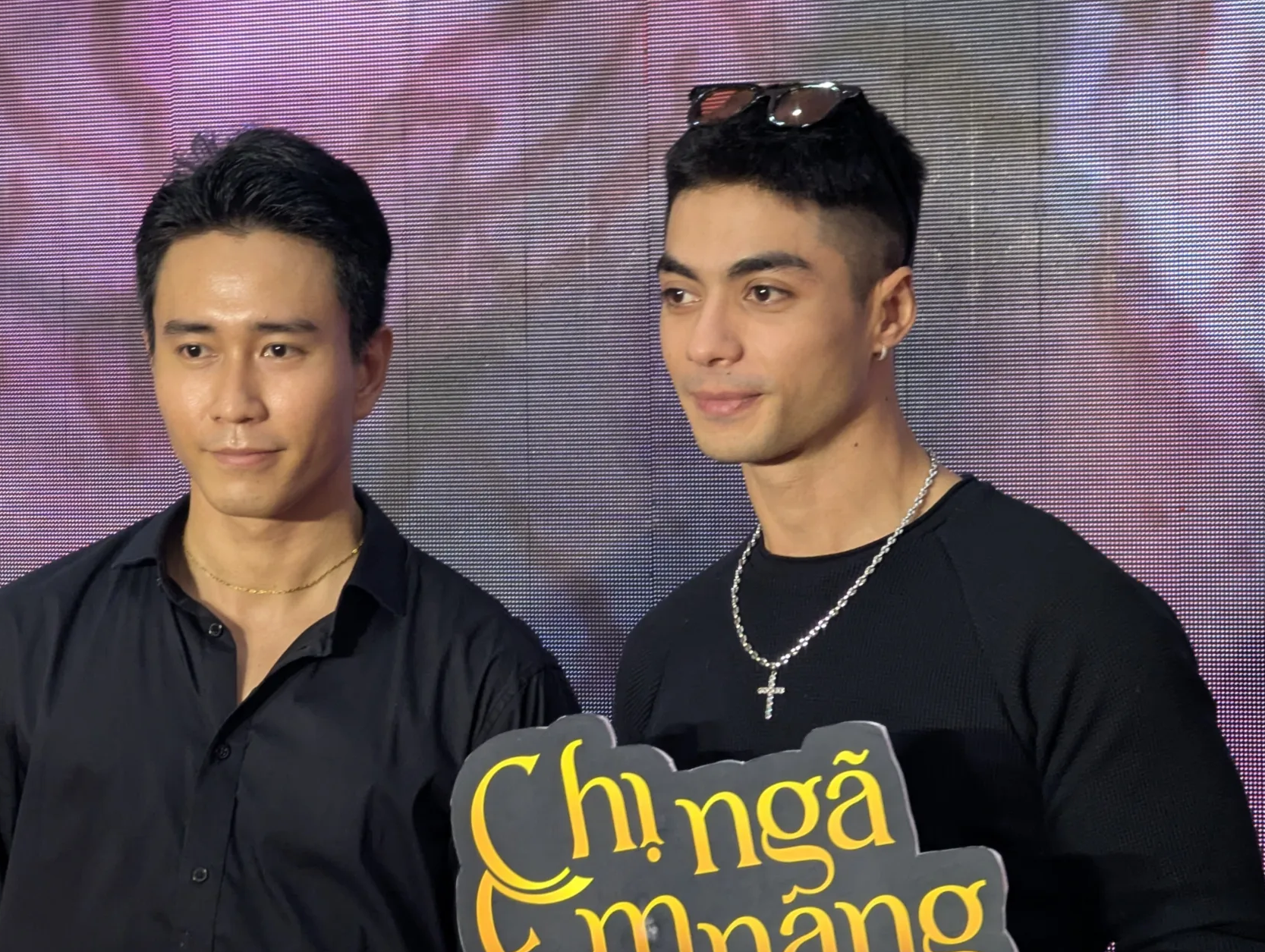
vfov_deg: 9.3
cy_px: 654
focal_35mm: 159
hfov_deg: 12.4
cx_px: 440
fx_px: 5818
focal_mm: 19
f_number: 3.5
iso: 394
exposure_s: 1/60
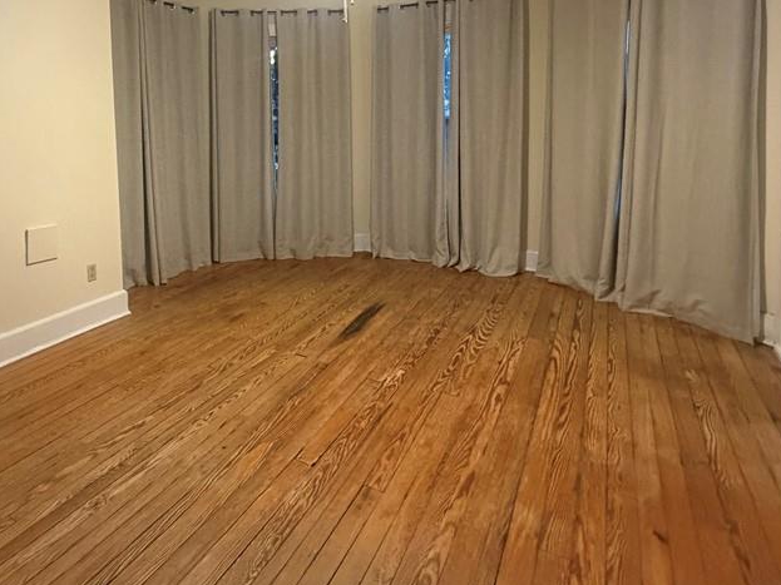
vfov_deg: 56.5
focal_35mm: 23
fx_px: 519
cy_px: 159
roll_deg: +1.2
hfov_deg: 72.3
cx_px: 277
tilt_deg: -3.1
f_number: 2.2
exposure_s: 1/60
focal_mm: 2.22
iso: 640
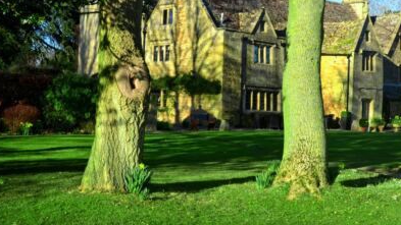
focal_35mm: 69
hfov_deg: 30.4
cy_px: 66
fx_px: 732
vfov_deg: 17.4
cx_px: 264
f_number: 16
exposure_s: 1/30
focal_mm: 27
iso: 100
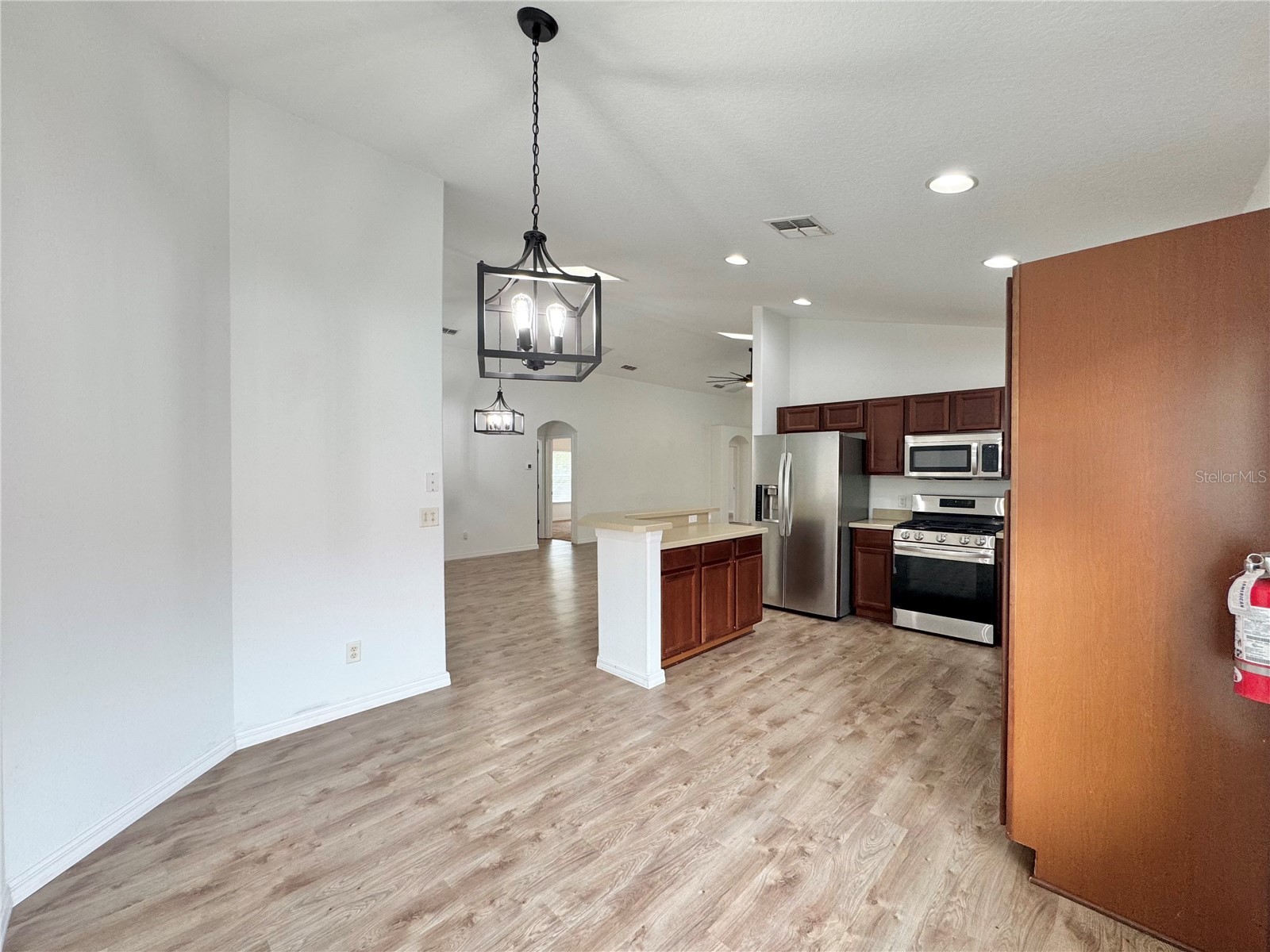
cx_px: 635
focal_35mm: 14
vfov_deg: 85.7
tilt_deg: -0.4
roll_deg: -0.4
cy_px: 476
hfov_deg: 102.1
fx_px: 514
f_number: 2.2
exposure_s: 1/120
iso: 160
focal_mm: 2.22
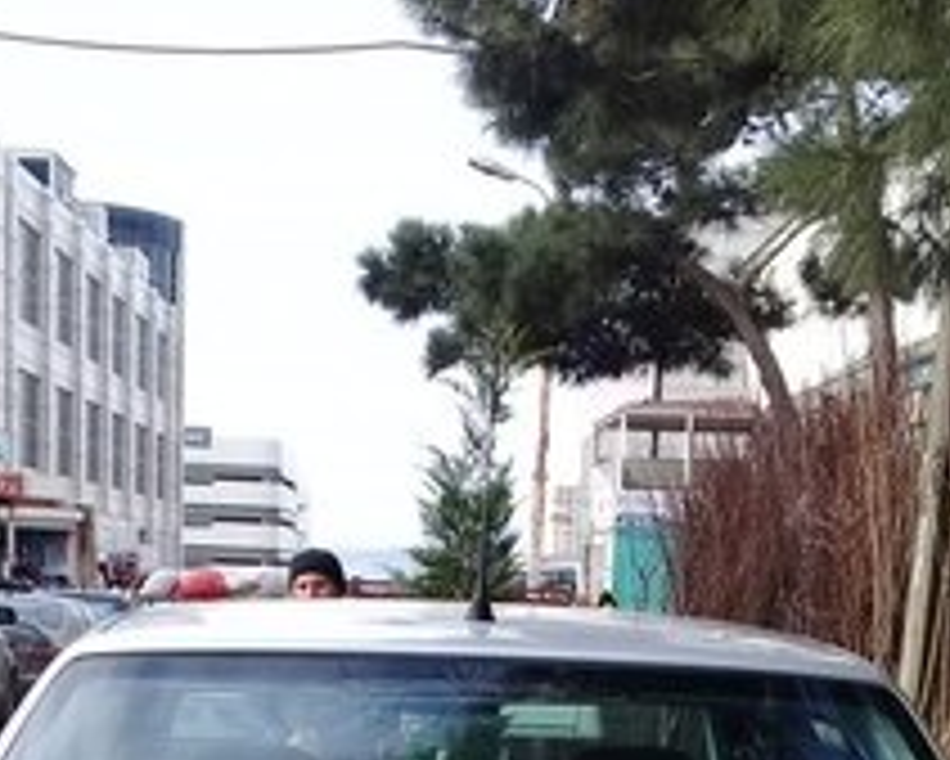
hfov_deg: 26.8
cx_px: 450
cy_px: 895
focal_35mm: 71
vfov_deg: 20.3
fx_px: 1997
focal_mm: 3.3
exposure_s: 1/310
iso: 50
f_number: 2.2
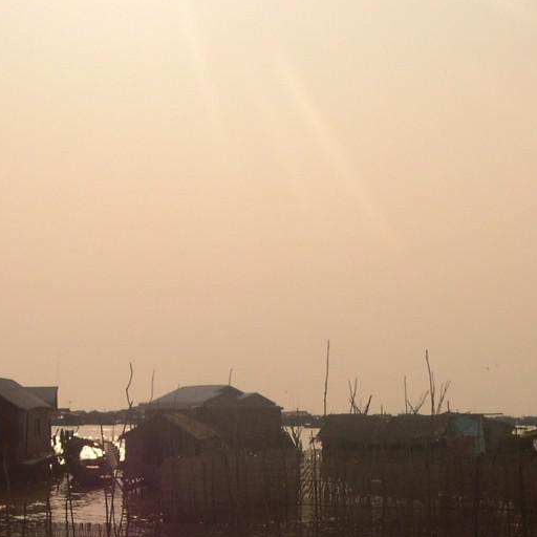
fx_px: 1474
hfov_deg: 20.6
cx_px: 212
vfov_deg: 20.2
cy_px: 481
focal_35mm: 84
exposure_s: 1/630
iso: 100
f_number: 7.6
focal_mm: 8
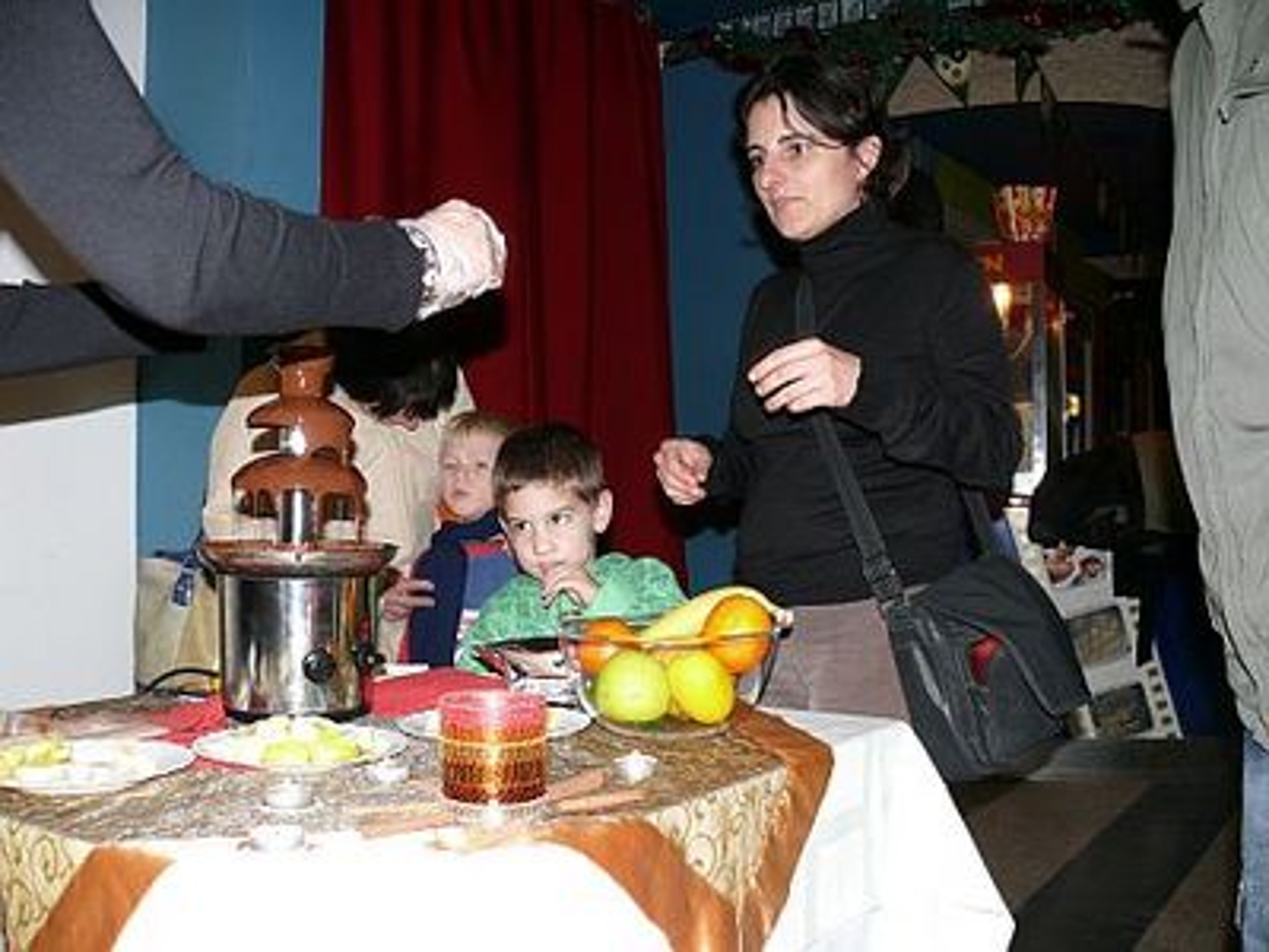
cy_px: 476
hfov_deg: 52.6
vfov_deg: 40.7
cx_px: 634
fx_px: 1283
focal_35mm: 35
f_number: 2.8
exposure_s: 1/30
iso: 100
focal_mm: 7.4
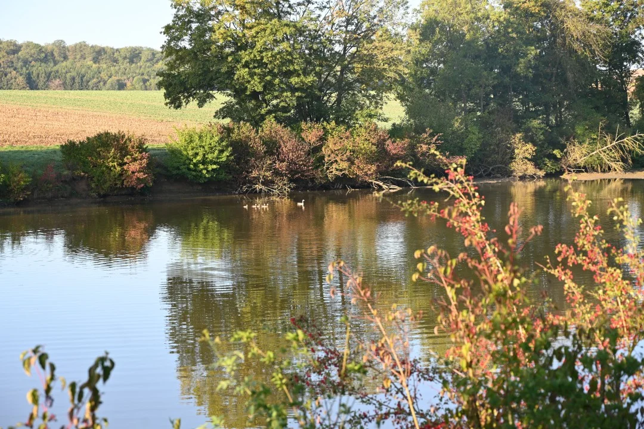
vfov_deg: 19.5
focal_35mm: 70
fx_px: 1252
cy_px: 214
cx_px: 322
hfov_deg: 28.8
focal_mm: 70
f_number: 5.6
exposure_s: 1/250
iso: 200
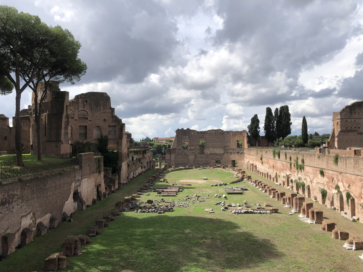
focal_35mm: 28
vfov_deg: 49.7
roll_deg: +1.4
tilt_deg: +0.9
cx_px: 182
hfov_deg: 63.4
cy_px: 136
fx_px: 294
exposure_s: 1/2558
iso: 20
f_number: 1.8
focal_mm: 4
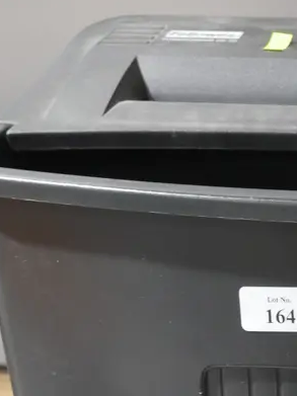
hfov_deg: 16.0
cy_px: 397
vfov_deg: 21.3
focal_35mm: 89
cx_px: 351
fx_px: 1019
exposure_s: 1/60
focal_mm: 17
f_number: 4
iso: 1250
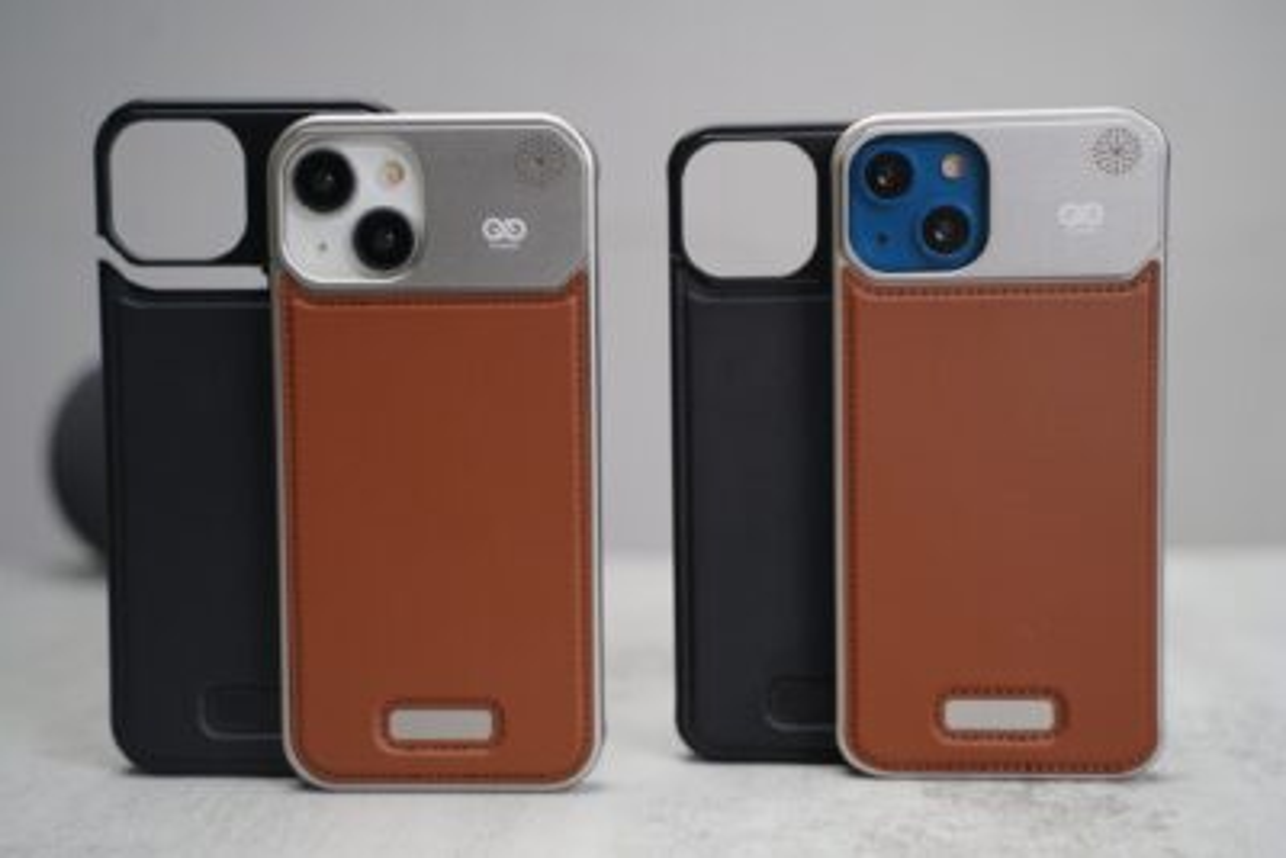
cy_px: 429
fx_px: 1787
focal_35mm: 50
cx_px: 643
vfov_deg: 27.0
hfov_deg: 39.6
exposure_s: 1/60
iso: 500
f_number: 4
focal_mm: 50
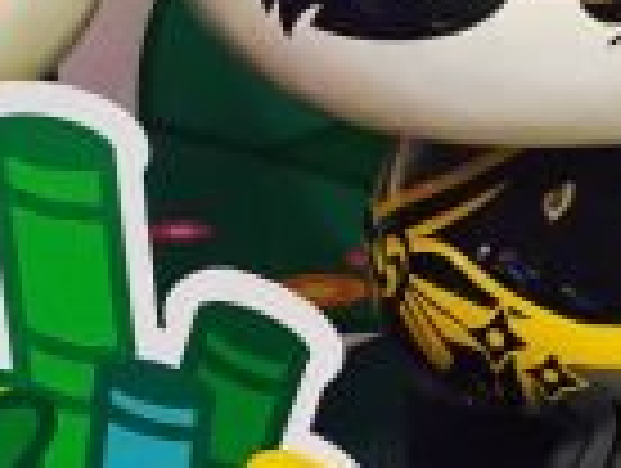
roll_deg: +1.9
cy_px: 146
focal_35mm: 147
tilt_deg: -14.9
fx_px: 2642
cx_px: 531
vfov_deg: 10.1
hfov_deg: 13.3
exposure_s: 1/17
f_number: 2.2
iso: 64
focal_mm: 4.15
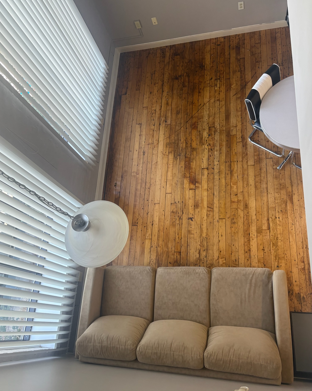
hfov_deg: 51.5
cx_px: 153
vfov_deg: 62.2
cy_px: 205
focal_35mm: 28
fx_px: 323
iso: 125
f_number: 1.6
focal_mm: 5.96
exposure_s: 1/78
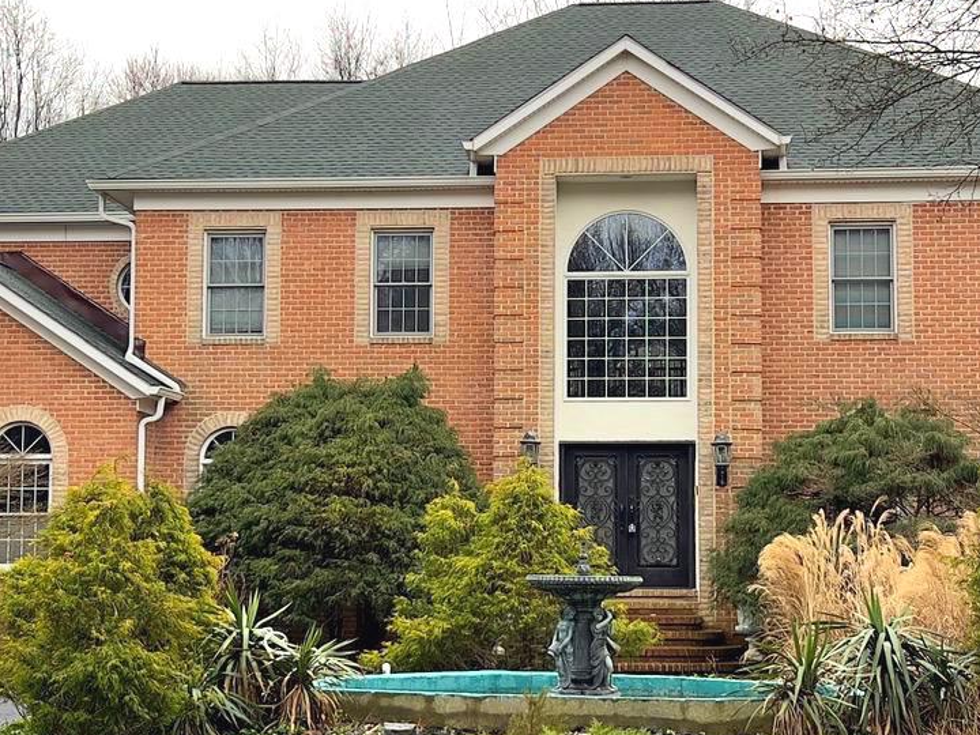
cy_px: 377
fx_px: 2095
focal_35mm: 74
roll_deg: -0.2
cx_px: 476
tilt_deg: +5.0
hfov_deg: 26.3
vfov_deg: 19.9
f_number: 1.5
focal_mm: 5.7
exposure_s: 1/263
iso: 50
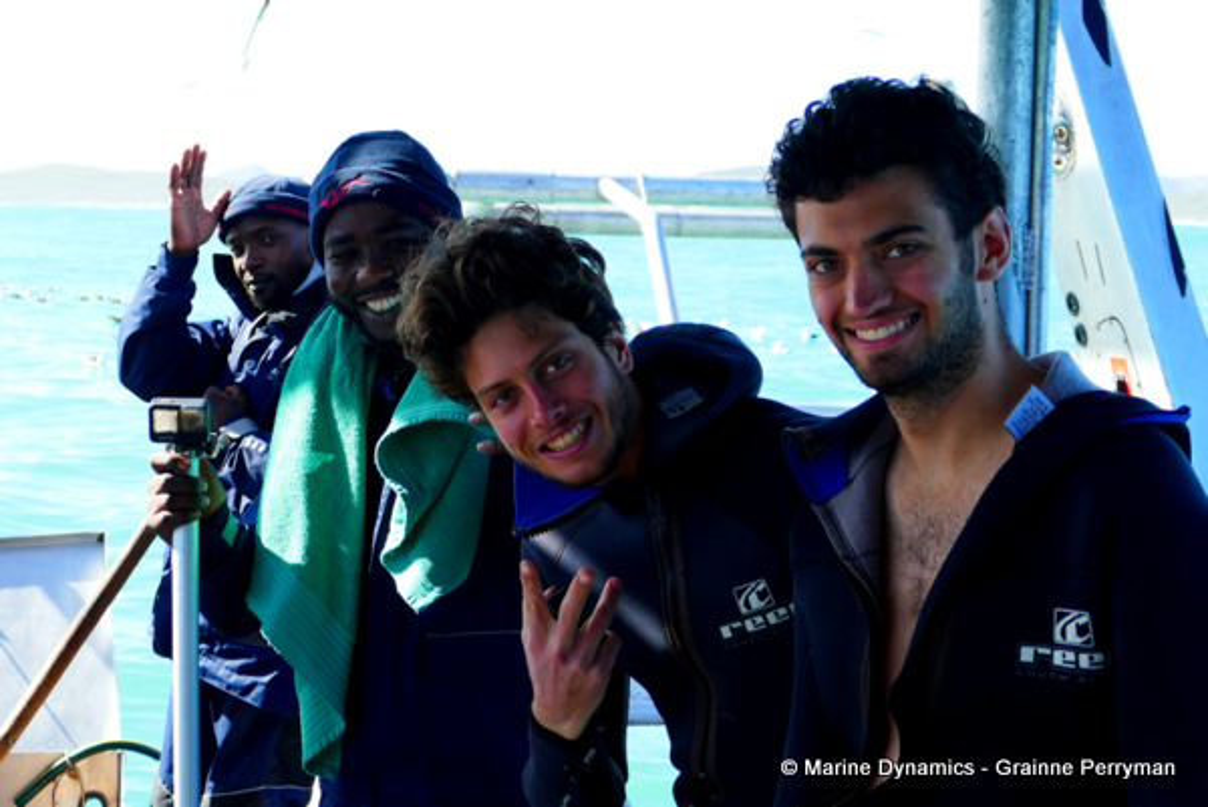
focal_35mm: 50
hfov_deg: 39.6
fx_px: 1679
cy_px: 404
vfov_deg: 27.0
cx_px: 604
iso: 125
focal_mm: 18.17
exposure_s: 1/400
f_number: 3.3
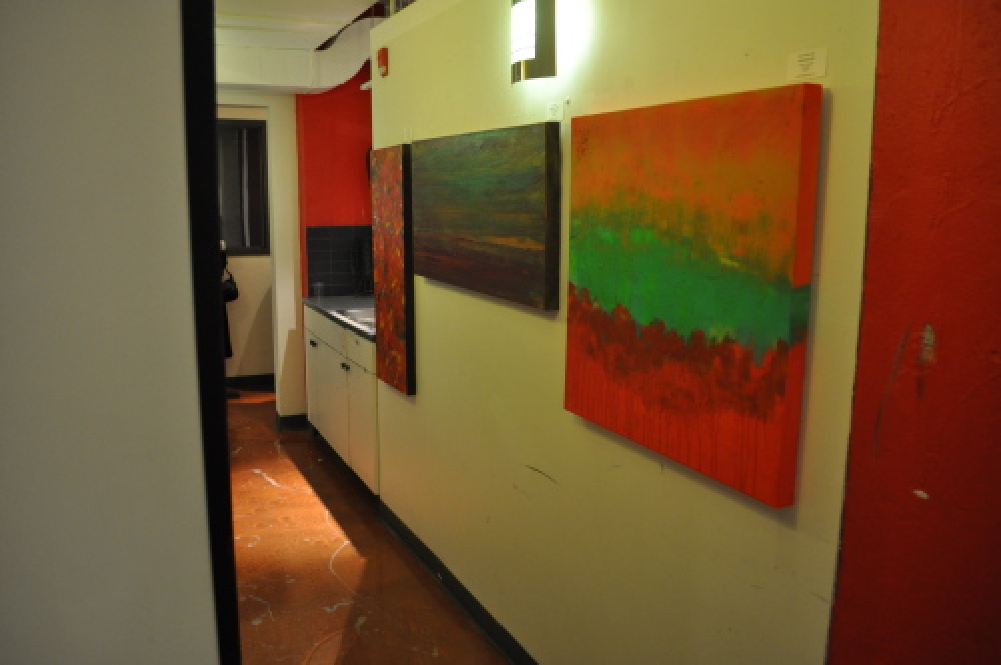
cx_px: 500
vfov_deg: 47.8
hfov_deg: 67.4
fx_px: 750
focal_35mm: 27
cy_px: 332
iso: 1100
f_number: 3.5
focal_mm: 18
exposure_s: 1/30
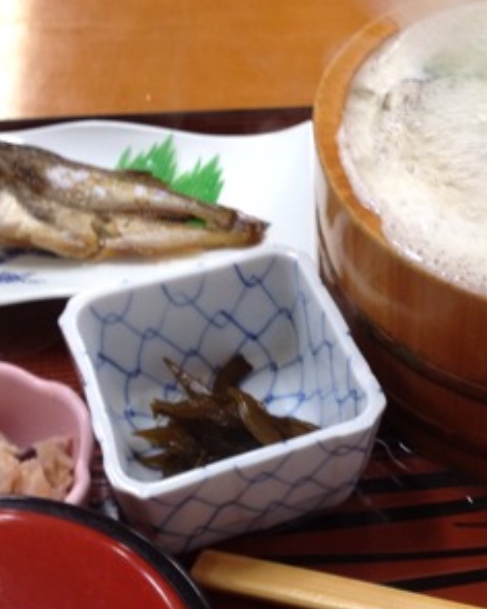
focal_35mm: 74
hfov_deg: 20.3
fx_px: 1333
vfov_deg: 25.7
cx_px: 425
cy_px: 355
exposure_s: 1/20
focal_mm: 4.28
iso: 64
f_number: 2.4
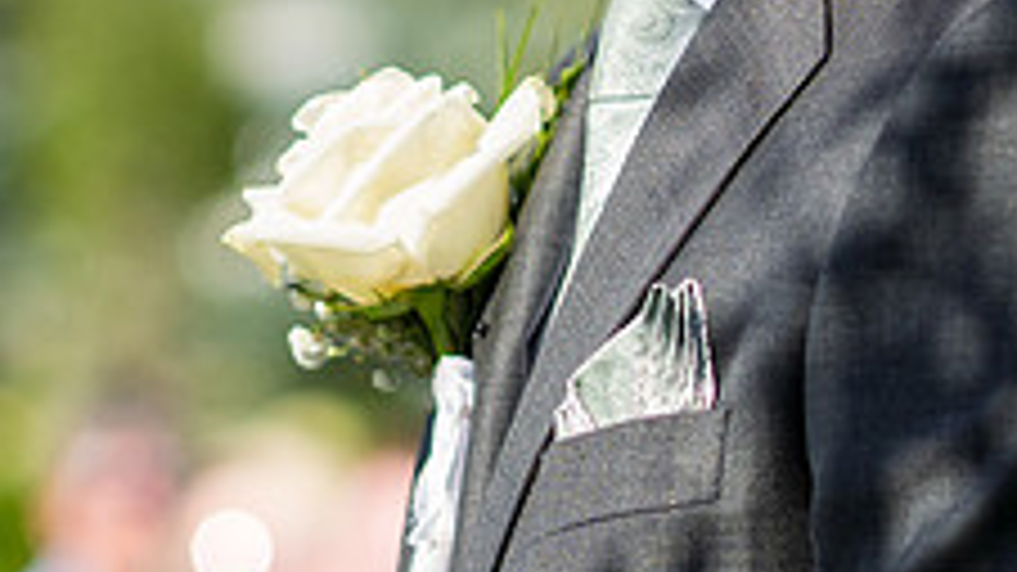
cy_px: -263
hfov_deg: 6.3
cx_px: 405
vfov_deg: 3.5
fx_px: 9220
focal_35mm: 342
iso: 250
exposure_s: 1/3200
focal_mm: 85
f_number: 2.8
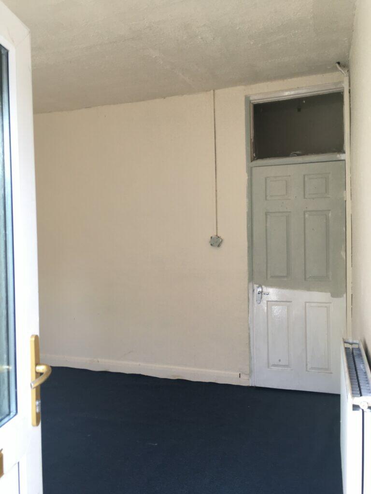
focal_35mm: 29
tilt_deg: +0.0
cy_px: 247
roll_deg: -0.7
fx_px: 414
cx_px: 186
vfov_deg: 61.7
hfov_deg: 48.2
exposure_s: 1/100
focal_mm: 4.15
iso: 40
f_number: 2.2
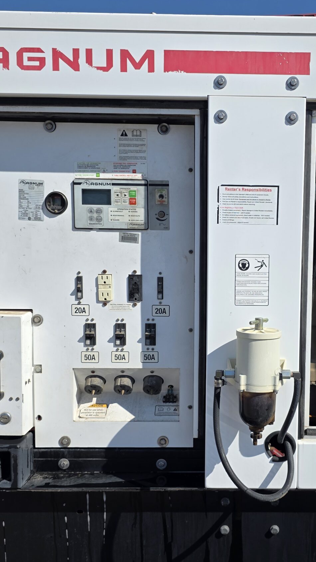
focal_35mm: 38
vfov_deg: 52.7
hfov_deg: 30.6
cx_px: 239
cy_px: 299
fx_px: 566
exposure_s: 1/7626
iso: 80
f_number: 1.7
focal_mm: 6.3
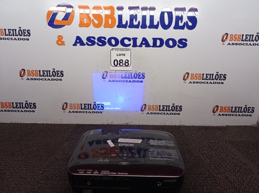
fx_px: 209
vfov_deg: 49.7
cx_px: 130
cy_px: 96
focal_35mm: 28
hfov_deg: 63.5
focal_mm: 4.7
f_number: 1.79
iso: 194
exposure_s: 1/120
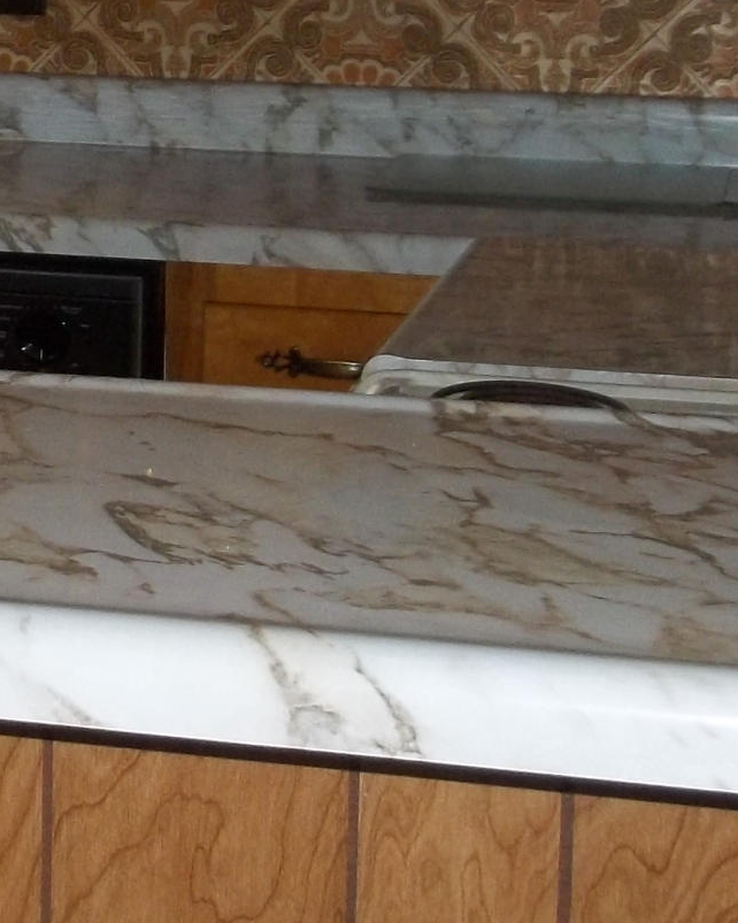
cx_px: -243
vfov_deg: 17.6
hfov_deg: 13.8
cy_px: 69
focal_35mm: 107
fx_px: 2922
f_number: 3.3
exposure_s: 1/30
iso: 160
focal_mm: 5.9
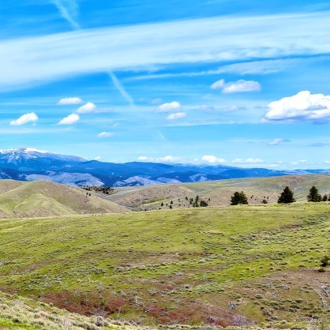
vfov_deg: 32.1
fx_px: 561
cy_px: 253
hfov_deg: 28.6
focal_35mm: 52
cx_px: -64
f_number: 1.8
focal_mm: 8.67
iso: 200
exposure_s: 1/6400
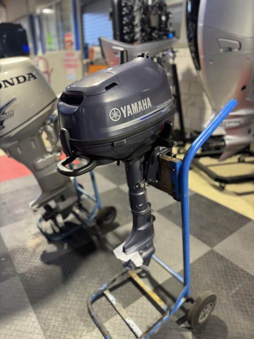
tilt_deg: -22.4
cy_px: 170
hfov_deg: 56.8
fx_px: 235
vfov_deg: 71.6
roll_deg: +0.8
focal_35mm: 24
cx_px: 127
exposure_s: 1/50
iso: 125
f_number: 1.78
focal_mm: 6.76
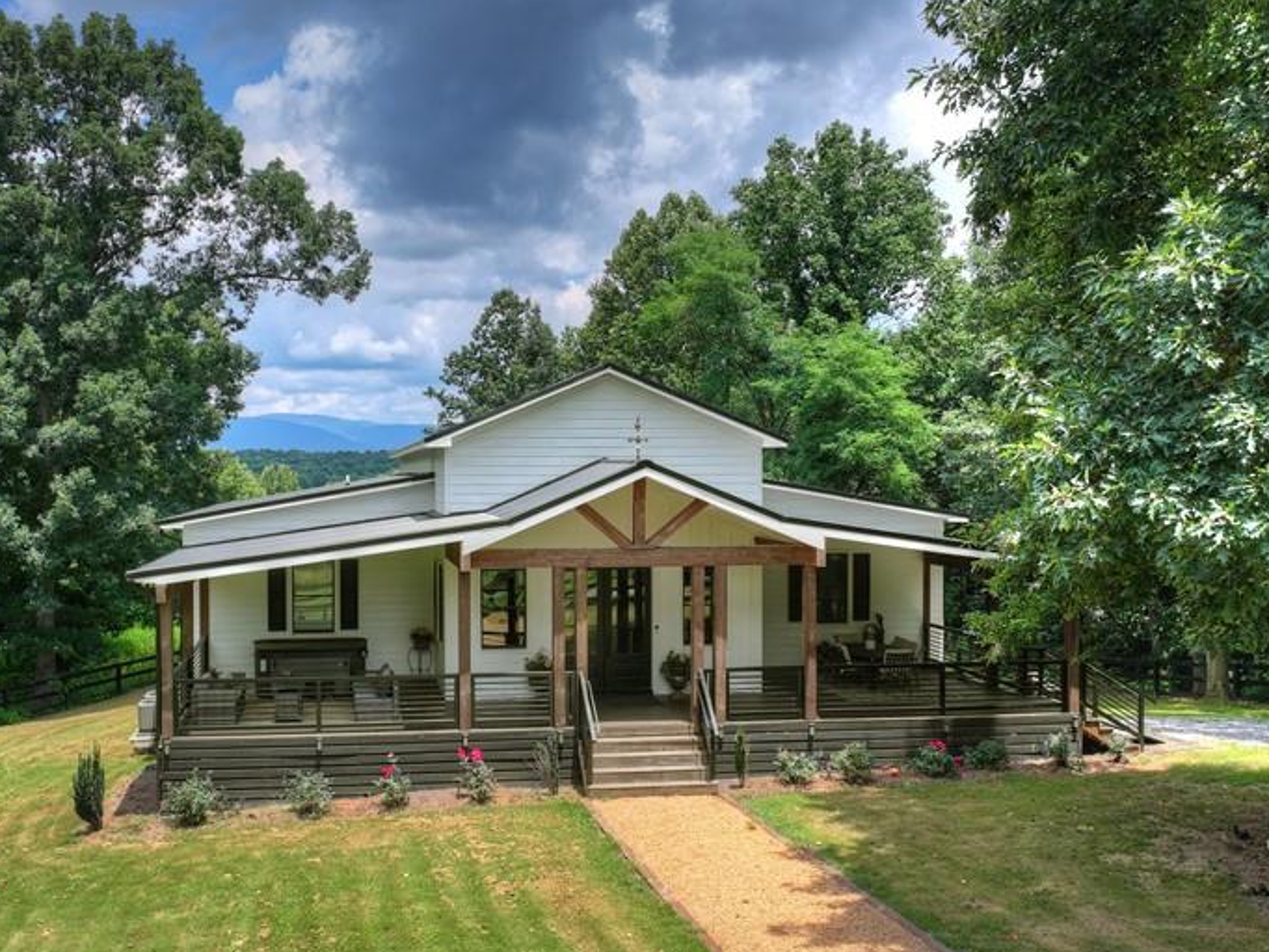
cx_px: 514
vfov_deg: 39.7
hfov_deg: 51.0
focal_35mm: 36
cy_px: 501
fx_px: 1320
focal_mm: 12.3
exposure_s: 1/3200
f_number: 2.8
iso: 110
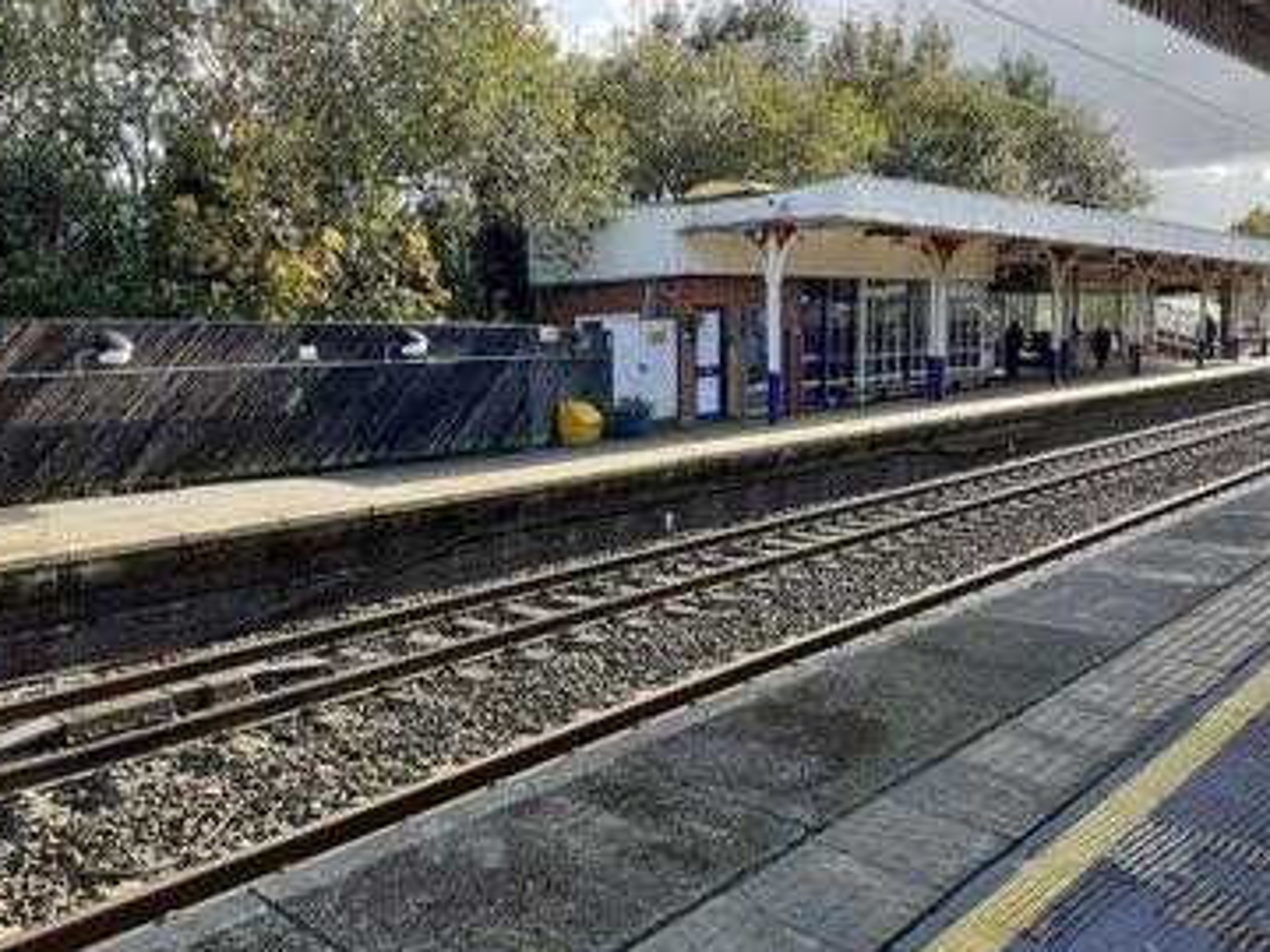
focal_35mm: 30
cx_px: 600
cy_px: 497
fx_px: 1101
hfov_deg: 59.9
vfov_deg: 46.8
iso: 40
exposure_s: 1/271
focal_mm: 3.6
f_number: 1.9
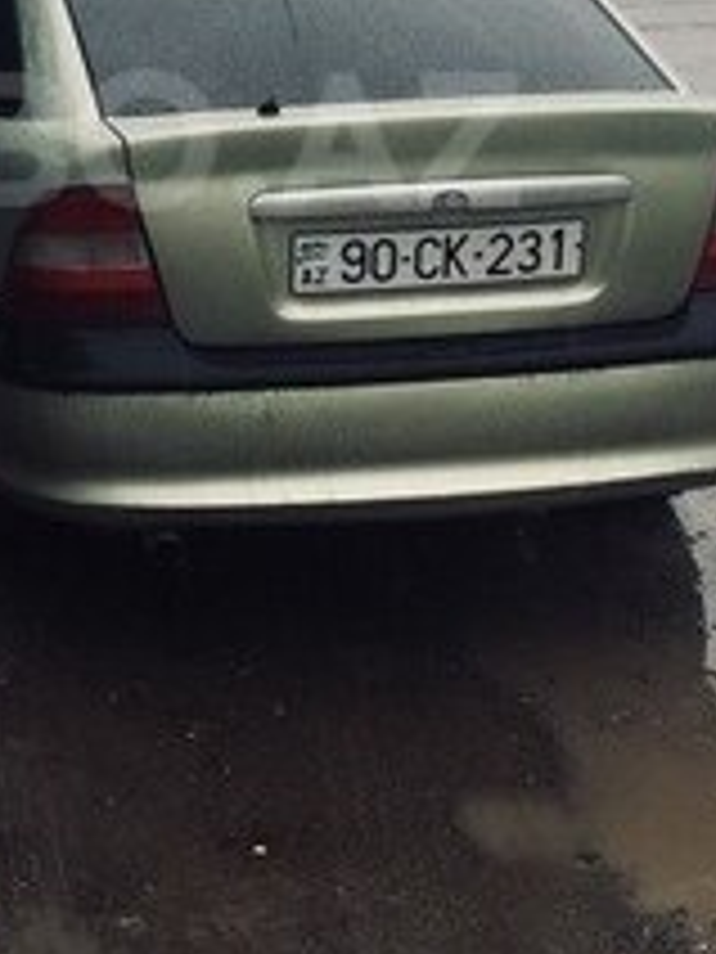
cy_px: 140
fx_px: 1875
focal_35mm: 68
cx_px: 59
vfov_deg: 27.7
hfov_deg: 21.1
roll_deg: +1.8
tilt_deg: -7.7
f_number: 2.2
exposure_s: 1/488
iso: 32
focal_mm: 4.15
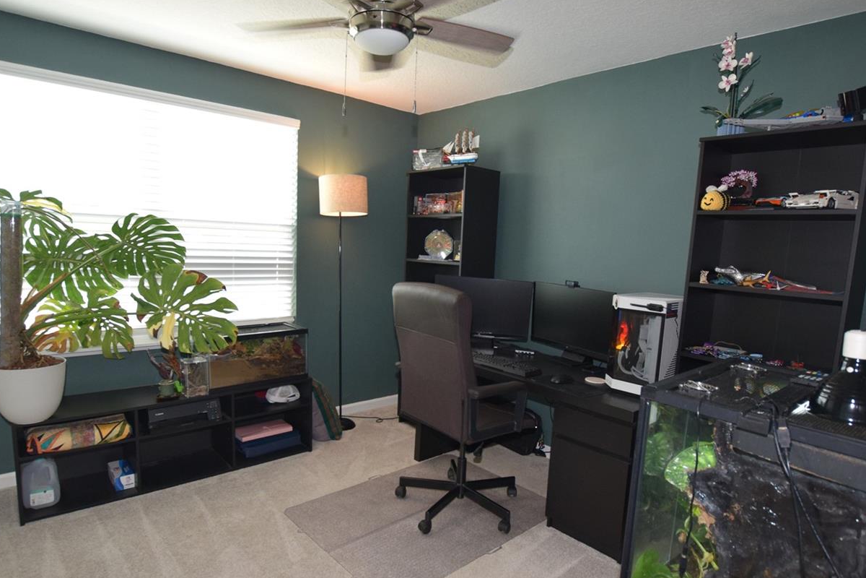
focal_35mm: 20
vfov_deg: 61.8
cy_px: 320
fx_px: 481
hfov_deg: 84.0
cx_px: 439
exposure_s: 1/100
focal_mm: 10
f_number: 5
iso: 800
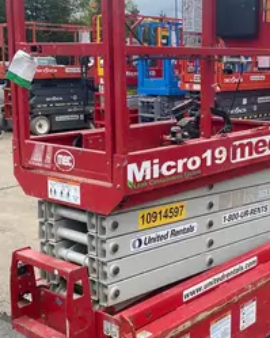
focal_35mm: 56
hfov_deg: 26.8
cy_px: 155
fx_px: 560
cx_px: 202
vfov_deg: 33.6
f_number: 1.8
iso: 32
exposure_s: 1/767
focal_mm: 4.25
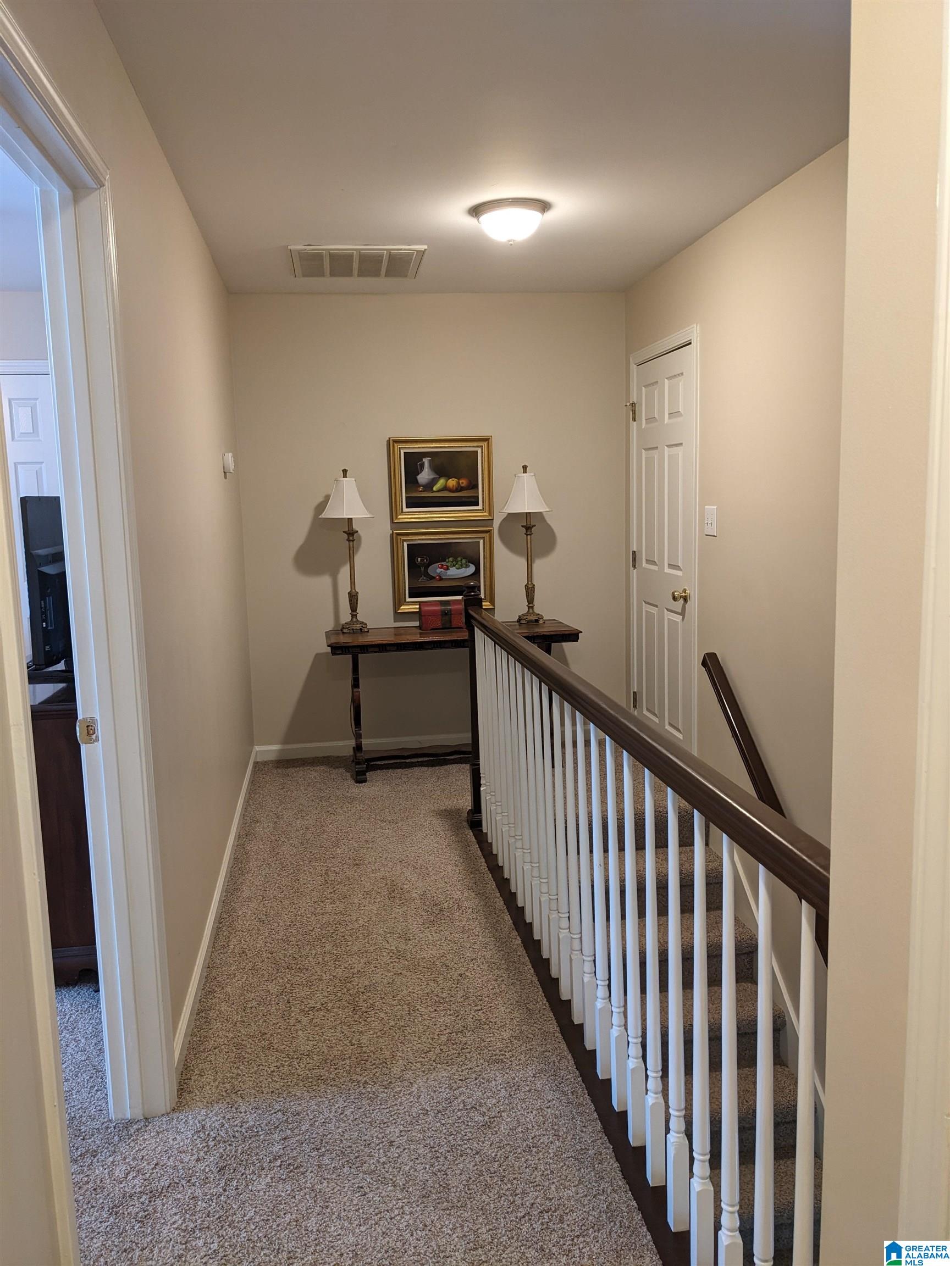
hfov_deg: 51.4
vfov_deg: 65.3
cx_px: 475
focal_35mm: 27
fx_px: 988
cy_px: 633
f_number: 1.73
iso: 87
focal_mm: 4.38
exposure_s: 1/24
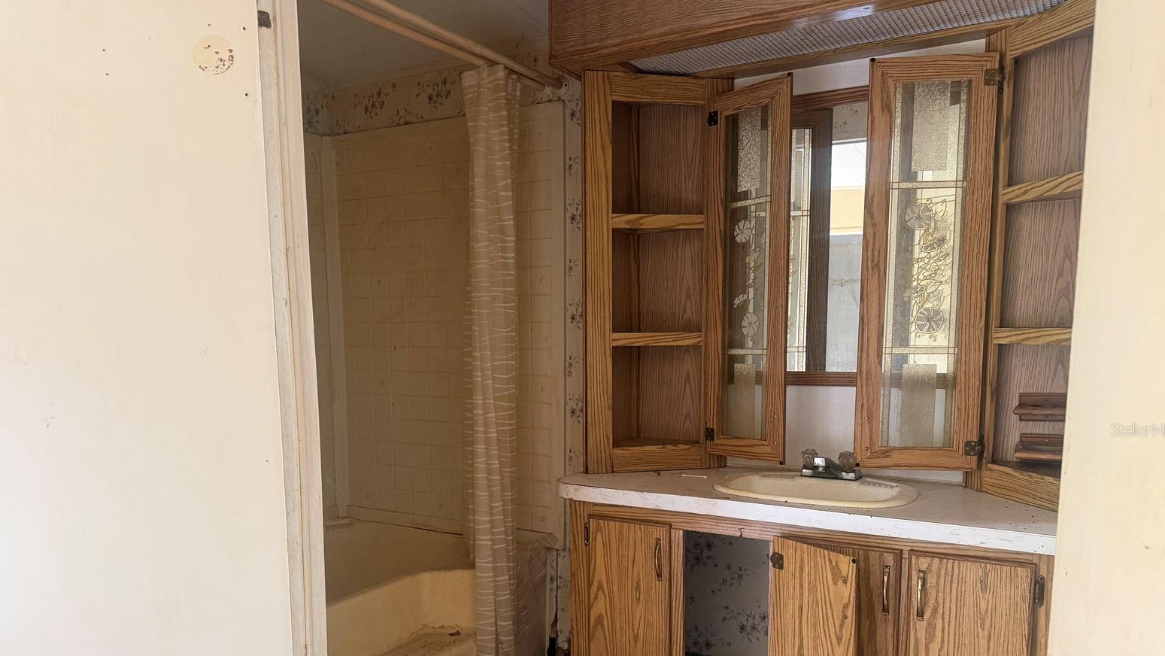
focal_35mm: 27
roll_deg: +1.4
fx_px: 834
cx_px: 581
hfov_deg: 69.8
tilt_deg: -8.4
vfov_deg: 42.4
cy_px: 430
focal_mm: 6.76
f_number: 1.78
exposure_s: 1/60
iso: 320
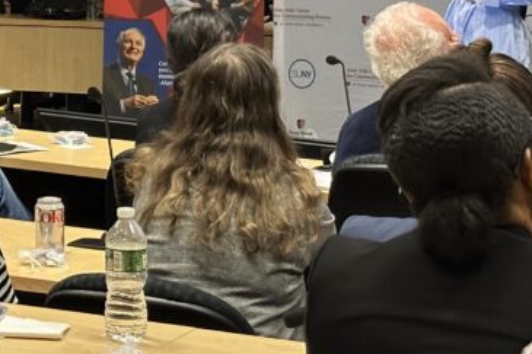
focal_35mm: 140
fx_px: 2068
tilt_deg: +0.7
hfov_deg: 14.4
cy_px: -176
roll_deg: -0.6
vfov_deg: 9.5
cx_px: -4
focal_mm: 6.86
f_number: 1.78
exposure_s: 1/40
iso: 250
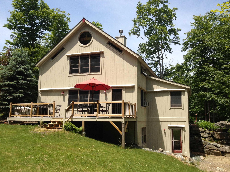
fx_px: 233
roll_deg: -0.3
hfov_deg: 52.6
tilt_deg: +7.9
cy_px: 86
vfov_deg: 40.7
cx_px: 115
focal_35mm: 35
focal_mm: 4.28
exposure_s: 1/1534
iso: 50
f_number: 2.4
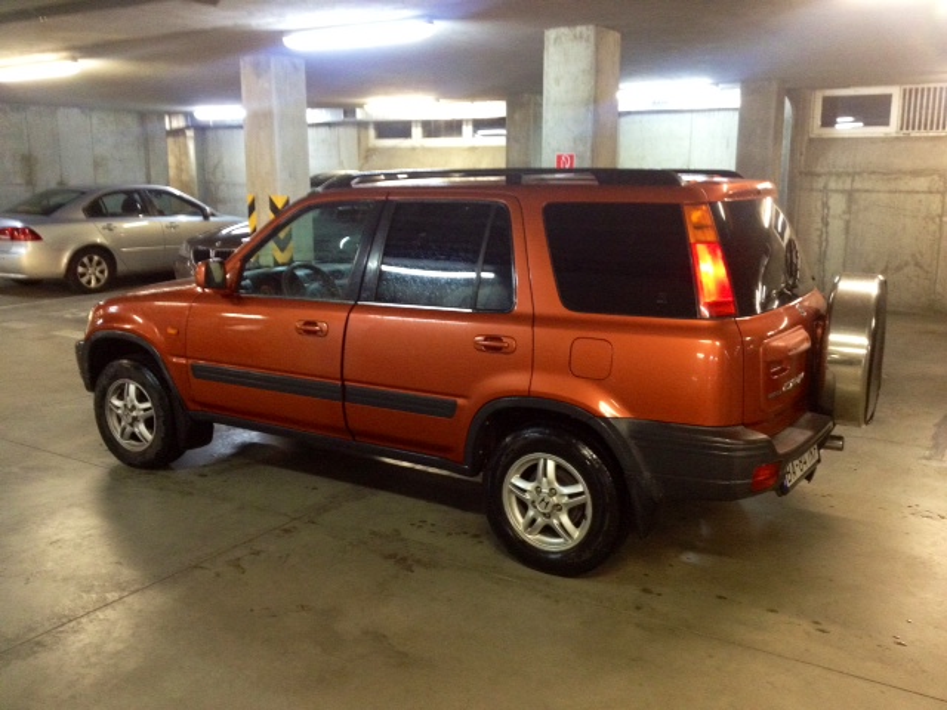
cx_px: 474
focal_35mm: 35
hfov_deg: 52.6
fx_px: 958
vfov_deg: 40.7
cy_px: 355
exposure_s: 1/20
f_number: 2.4
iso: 250
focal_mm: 4.28
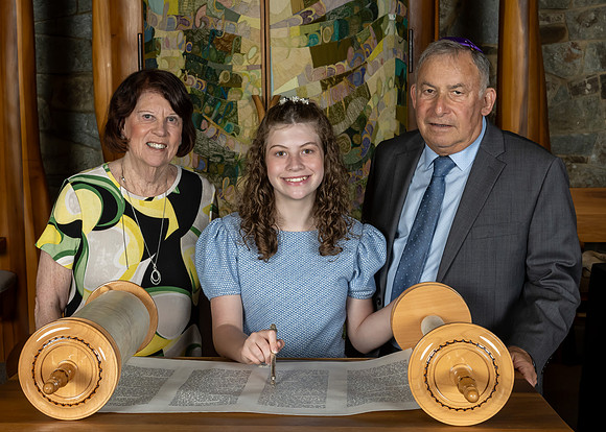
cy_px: 204
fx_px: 952
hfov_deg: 35.3
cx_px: 268
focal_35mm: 55
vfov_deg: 25.6
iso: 640
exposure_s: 1/200
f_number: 8
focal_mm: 32
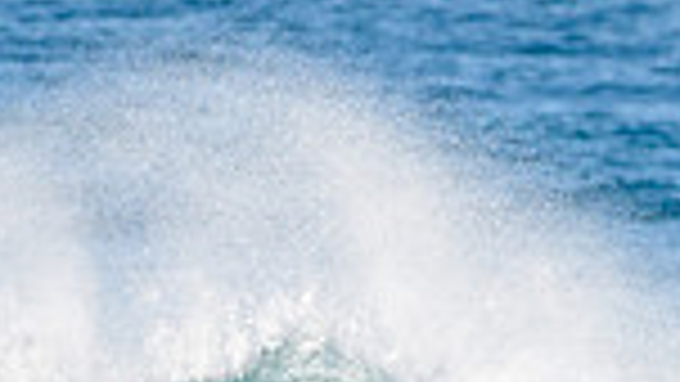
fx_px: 44436
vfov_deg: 0.5
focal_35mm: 2464
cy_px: 544
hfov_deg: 0.9
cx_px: 557
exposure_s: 1/2000
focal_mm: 500
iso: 200
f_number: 5.6
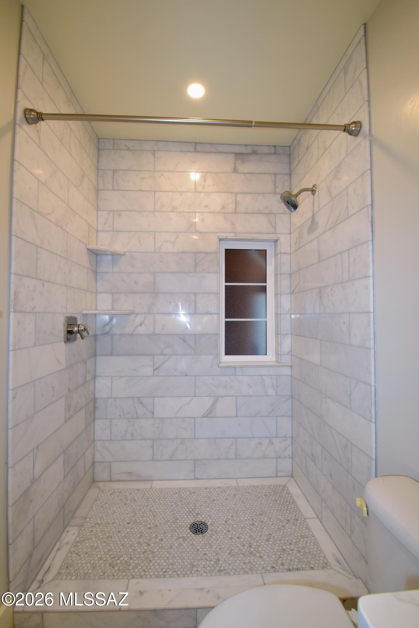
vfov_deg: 100.4
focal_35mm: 15
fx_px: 262
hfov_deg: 77.3
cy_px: 314
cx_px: 210
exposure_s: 1/20
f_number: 8
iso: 400
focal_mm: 10
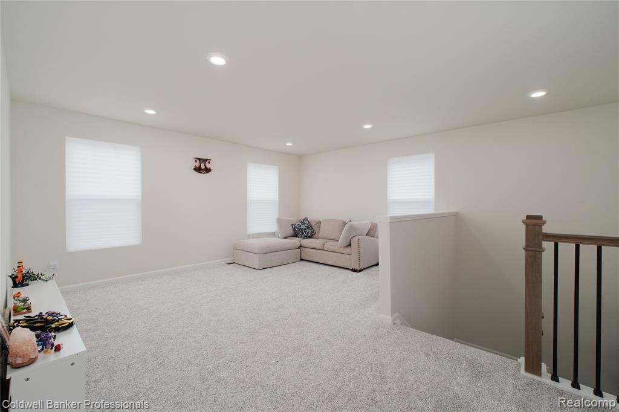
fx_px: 258
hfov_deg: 100.4
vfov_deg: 77.3
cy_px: 206
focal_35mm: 15
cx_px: 310
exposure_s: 1/250
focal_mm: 10
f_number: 6.4
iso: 800
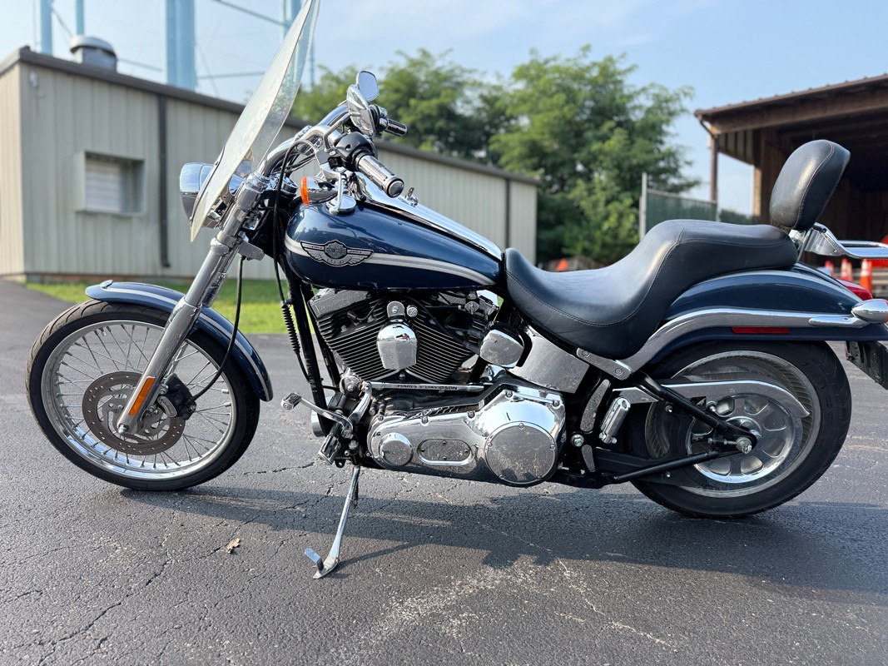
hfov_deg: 71.6
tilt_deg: -3.0
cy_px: 333
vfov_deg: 56.8
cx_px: 444
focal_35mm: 24
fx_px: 616
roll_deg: -1.3
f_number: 1.78
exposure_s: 1/1493
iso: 100
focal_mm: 6.76
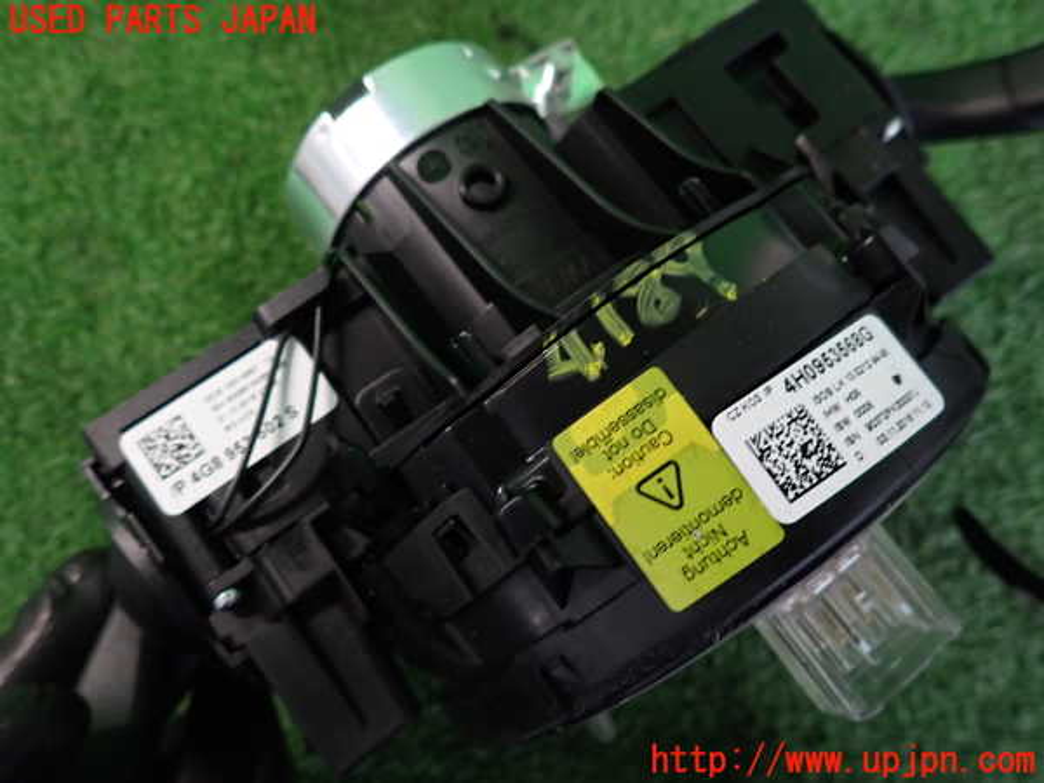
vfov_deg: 54.9
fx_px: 754
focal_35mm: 25
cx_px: 522
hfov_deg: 69.4
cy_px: 392
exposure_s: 1/30
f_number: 2
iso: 320
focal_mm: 4.5
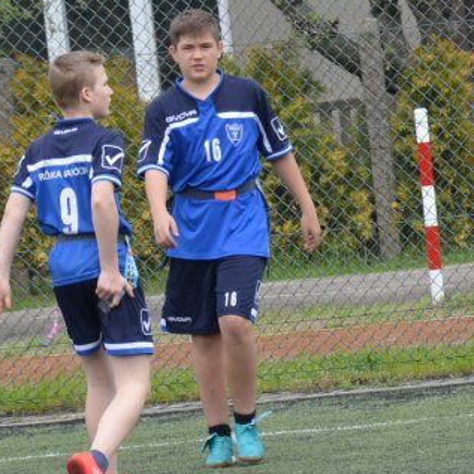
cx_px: 603
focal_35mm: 431
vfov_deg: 4.1
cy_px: 102
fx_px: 6683
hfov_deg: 4.1
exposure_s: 1/200
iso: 200
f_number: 7.1
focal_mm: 105
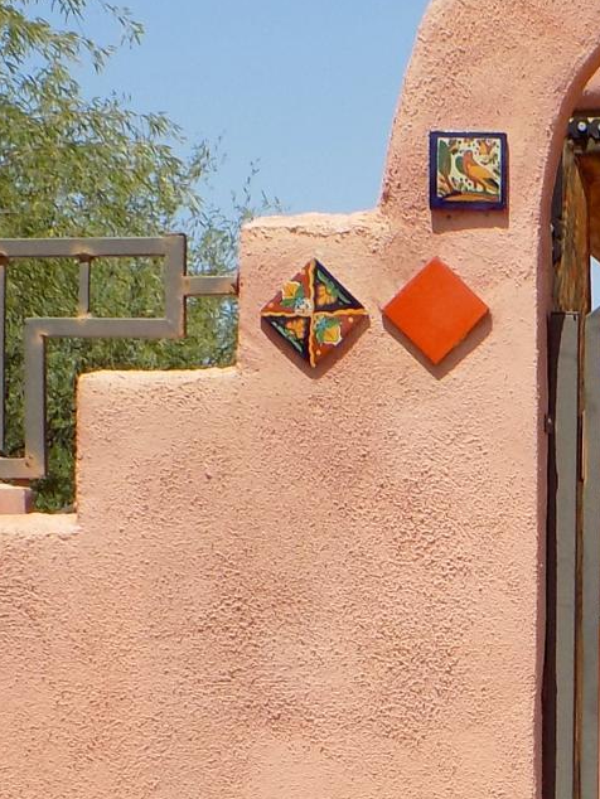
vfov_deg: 12.0
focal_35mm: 164
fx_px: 3788
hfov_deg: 8.9
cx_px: 833
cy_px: 691
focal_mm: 9.3
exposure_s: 1/800
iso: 80
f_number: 3.9
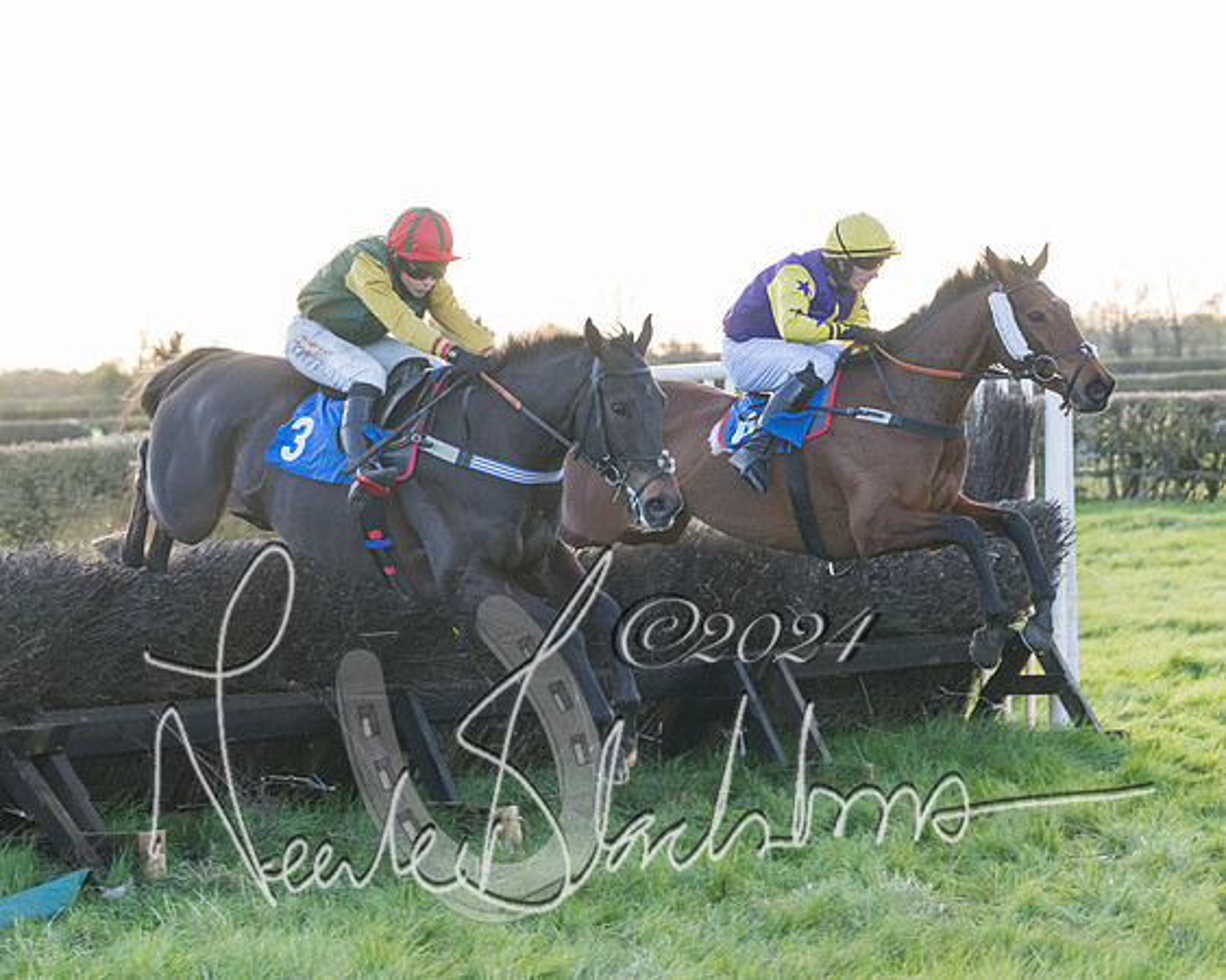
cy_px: 488
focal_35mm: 122
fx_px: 4443
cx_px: 554
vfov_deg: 12.6
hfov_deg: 15.7
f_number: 4
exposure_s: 1/1000
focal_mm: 70
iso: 800
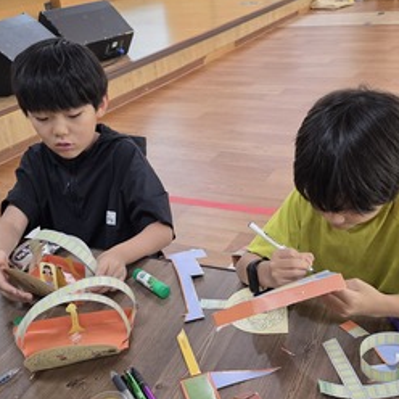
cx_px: 211
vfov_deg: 40.8
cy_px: 226
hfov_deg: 40.9
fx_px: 535
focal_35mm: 41
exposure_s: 1/120
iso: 160
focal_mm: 6.3
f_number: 1.7
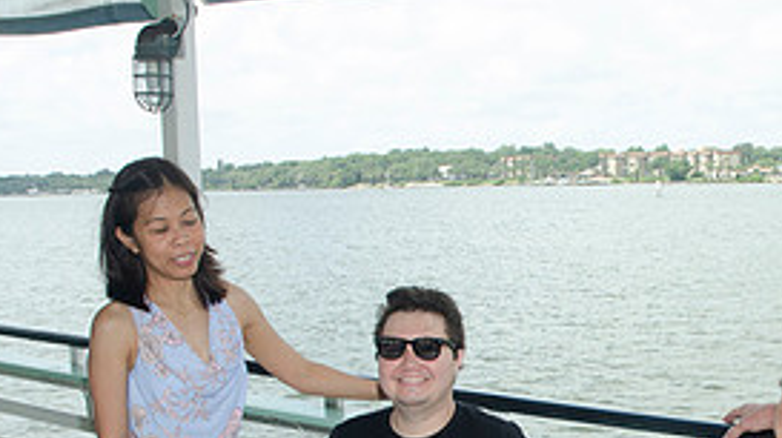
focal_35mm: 60
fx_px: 1243
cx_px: 650
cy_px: 427
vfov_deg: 19.5
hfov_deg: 33.7
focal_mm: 18
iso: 250
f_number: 7.1
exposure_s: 1/250
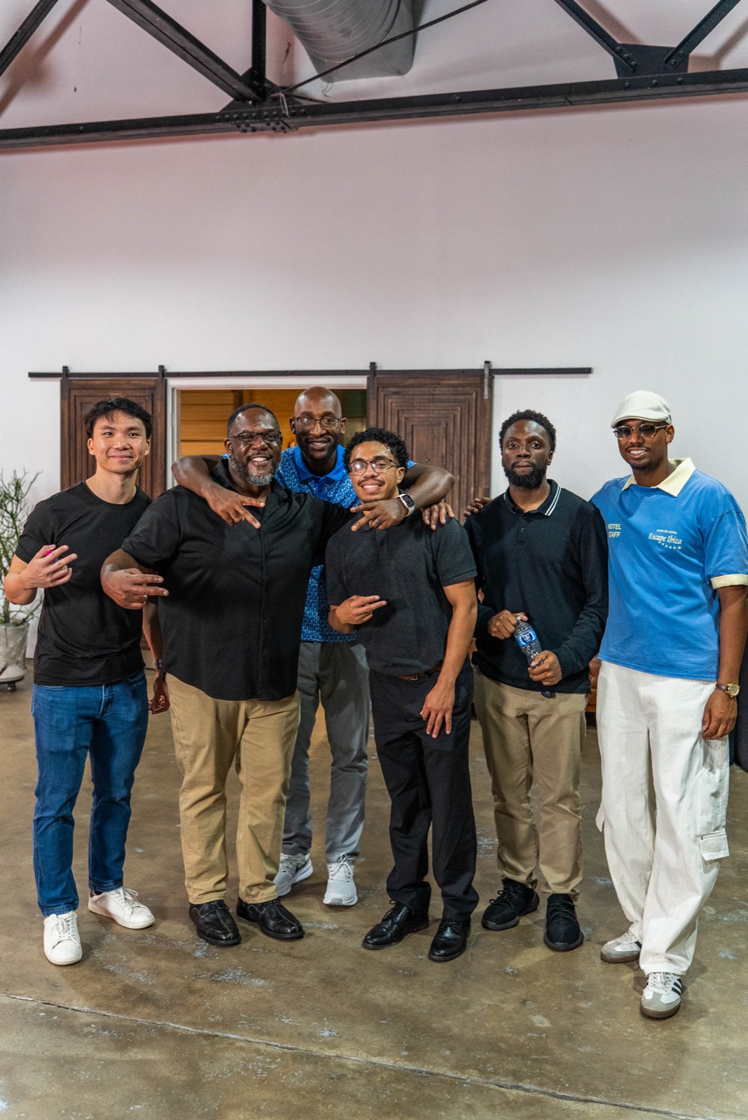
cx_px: 374
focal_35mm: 35
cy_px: 560
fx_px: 1090
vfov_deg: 54.4
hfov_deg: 37.9
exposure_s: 1/125
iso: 3200
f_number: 2.8
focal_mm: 35
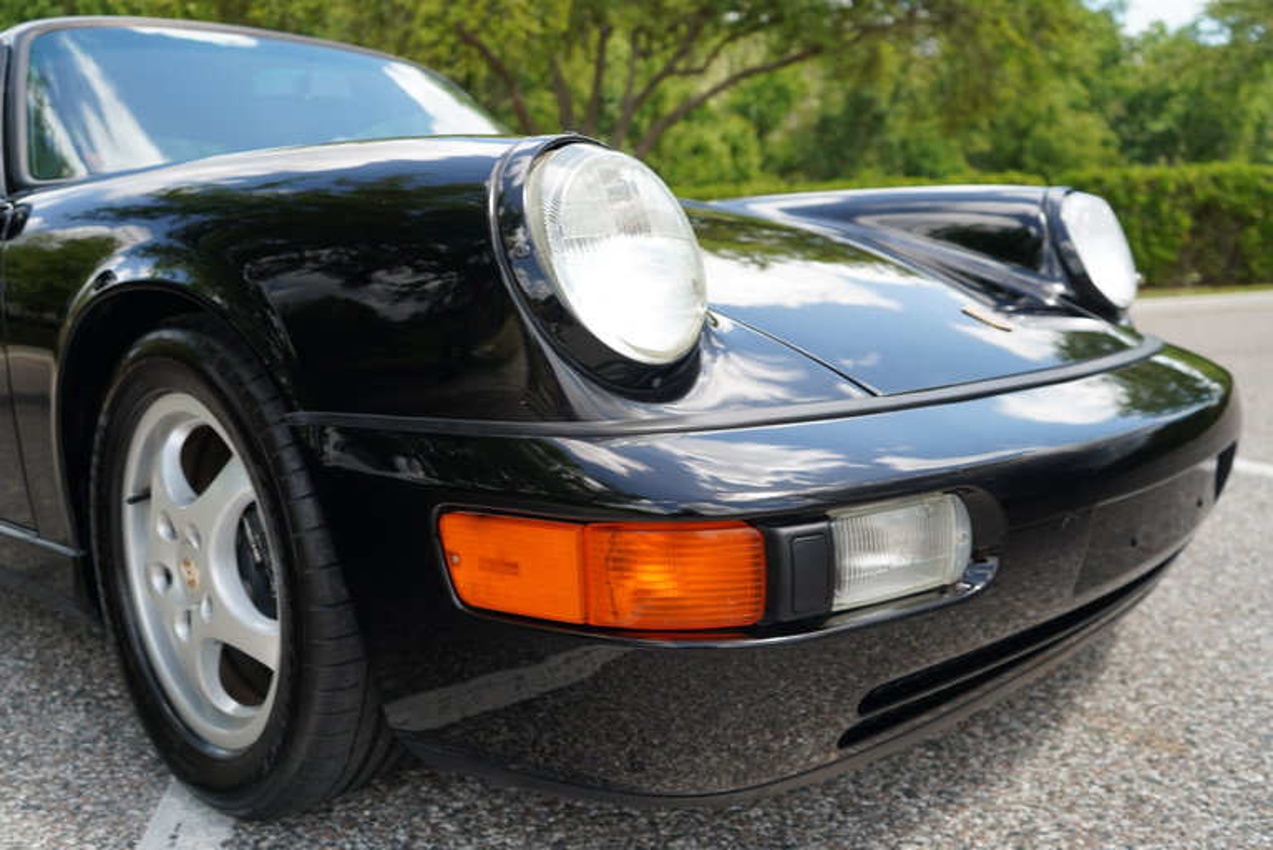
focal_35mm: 29
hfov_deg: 63.6
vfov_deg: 45.0
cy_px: 425
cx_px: 636
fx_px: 1026
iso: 160
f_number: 4
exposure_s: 1/60
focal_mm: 29
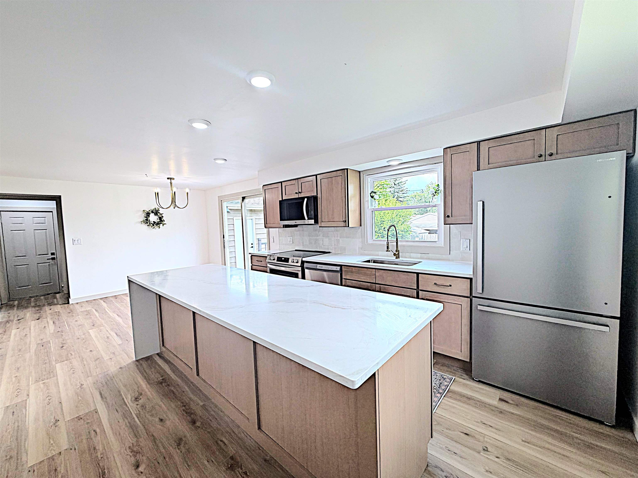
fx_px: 258
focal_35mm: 14
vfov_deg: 85.7
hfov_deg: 102.1
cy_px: 239
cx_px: 319
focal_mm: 2.22
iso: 64
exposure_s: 1/120
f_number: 2.2
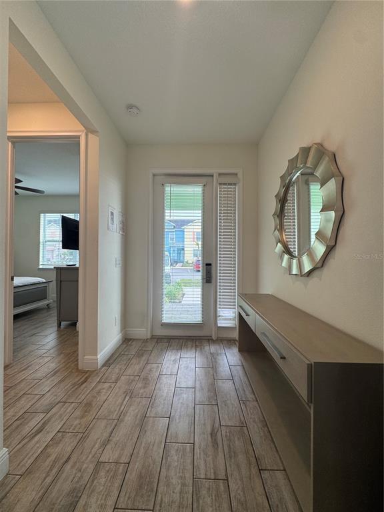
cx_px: 192
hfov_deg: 85.7
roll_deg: +0.1
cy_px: 256
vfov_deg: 102.1
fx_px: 207
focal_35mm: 14
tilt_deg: +0.1
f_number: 2.2
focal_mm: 2.22
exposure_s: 1/120
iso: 64
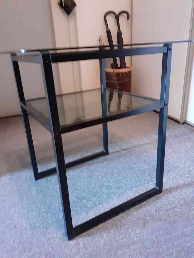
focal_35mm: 27
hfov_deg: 51.4
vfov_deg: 65.3
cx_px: 97
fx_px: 202
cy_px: 129
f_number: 1.9
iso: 640
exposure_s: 1/20
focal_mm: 3.6
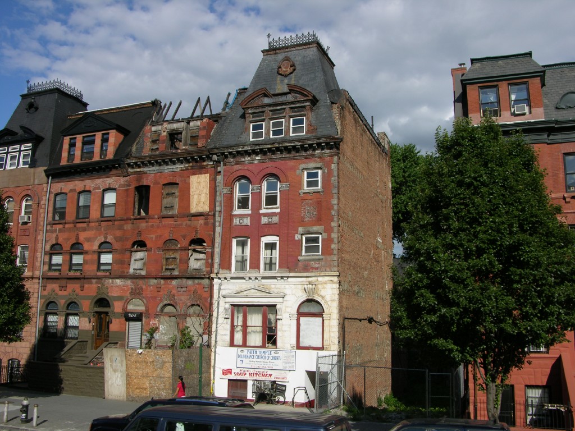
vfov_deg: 40.7
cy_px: 216
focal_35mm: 35
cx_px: 288
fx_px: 581
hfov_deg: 52.6
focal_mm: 8.9
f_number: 7.1
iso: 50
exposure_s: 1/298
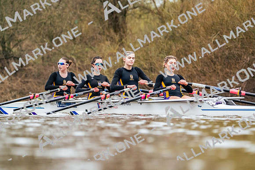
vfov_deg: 4.5
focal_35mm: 306
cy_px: 85
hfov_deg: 6.7
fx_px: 2168
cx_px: 128
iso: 5000
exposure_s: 1/2000
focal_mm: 306
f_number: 6.3
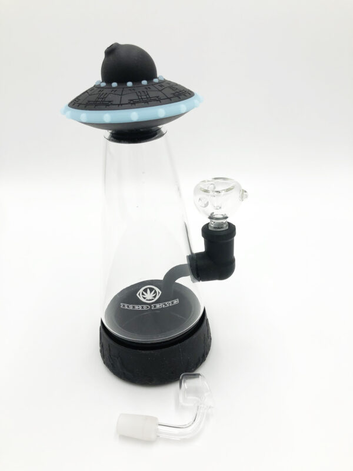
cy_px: 236
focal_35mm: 28
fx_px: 381
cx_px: 176
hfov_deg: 49.7
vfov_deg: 63.4
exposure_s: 1/484
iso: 20
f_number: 1.8
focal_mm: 3.99
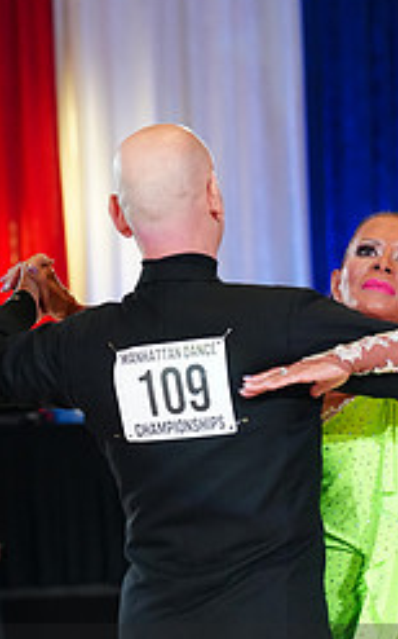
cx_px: 187
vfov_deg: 10.9
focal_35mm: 189
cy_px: 711
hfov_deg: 6.9
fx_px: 3286
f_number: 3.5
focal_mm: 79
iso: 3200
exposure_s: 1/500
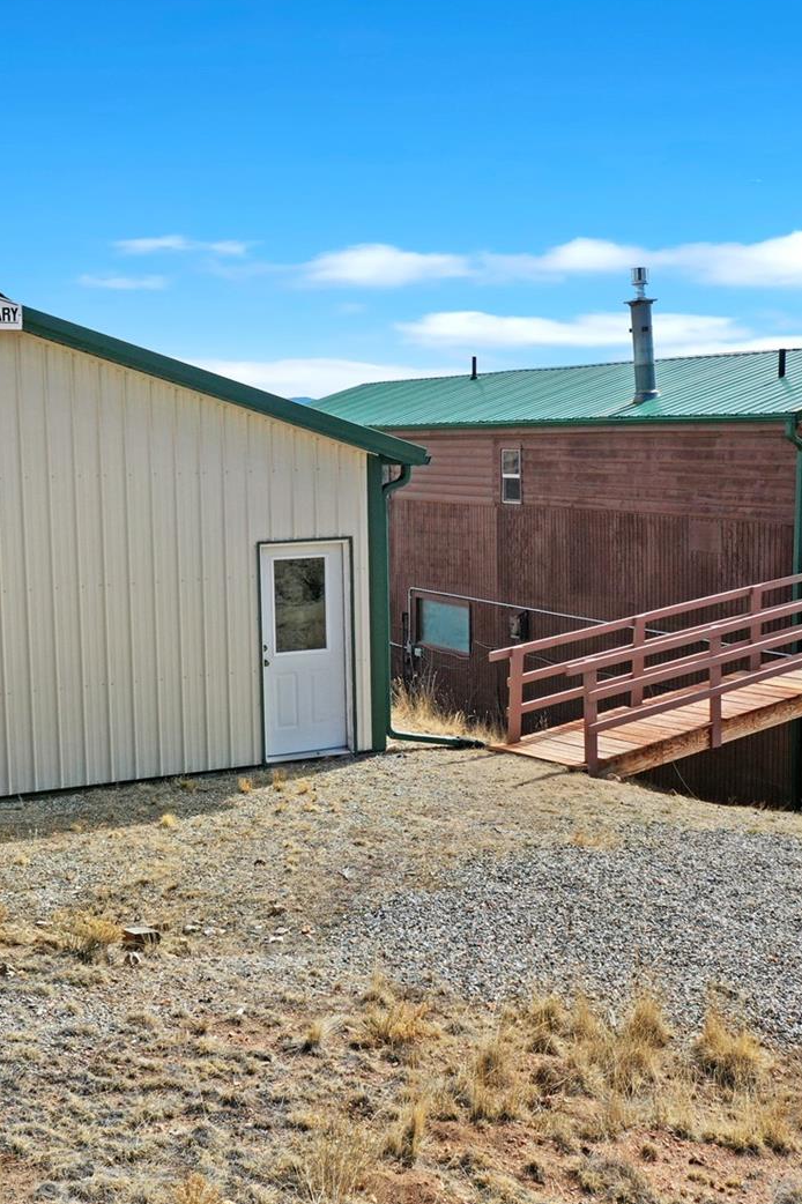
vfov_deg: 45.4
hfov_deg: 31.2
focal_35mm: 43
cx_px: 366
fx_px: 1438
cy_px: 599
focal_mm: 10.26
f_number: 6.3
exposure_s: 1/500
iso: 100
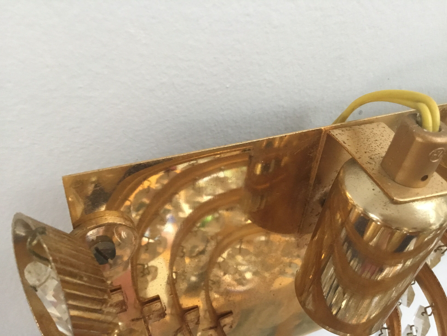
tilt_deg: -39.8
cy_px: 168
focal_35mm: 31
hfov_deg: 58.4
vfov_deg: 45.4
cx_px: 224
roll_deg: -5.5
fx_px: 400
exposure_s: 1/20
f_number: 2.4
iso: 200
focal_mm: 3.3
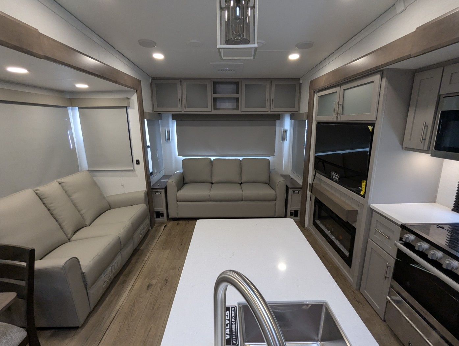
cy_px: 173
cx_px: 230
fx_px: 212
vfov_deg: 78.2
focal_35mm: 16
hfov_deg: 94.4
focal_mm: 2.35
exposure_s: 1/128
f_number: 2.2
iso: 283
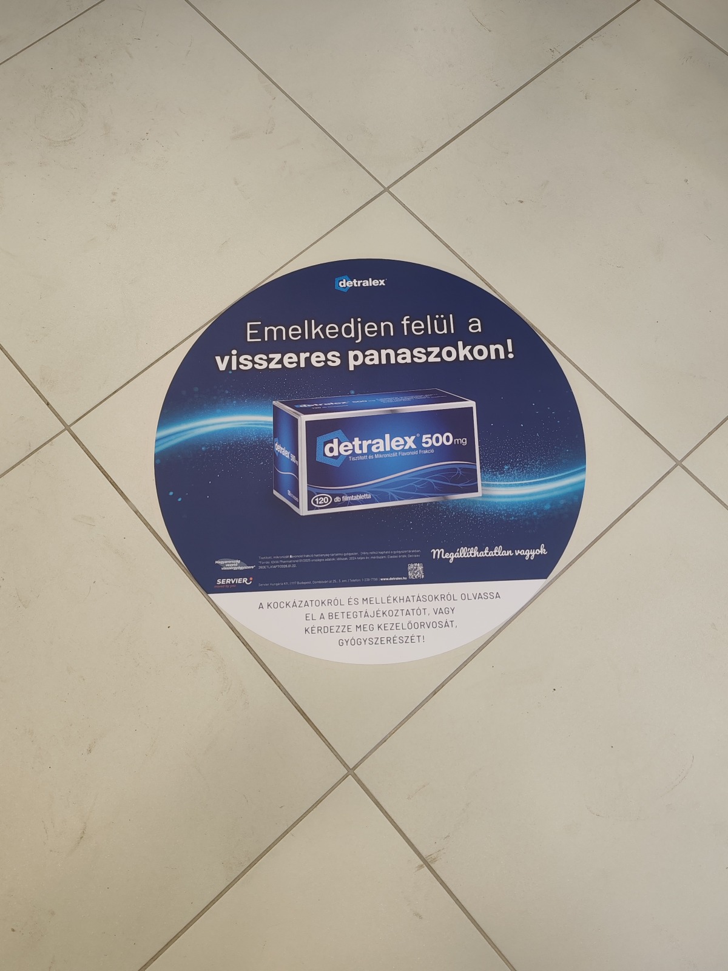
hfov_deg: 51.4
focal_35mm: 27
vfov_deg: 65.3
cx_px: 364
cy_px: 486
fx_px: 757
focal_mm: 6.12
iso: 250
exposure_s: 1/100
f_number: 1.9
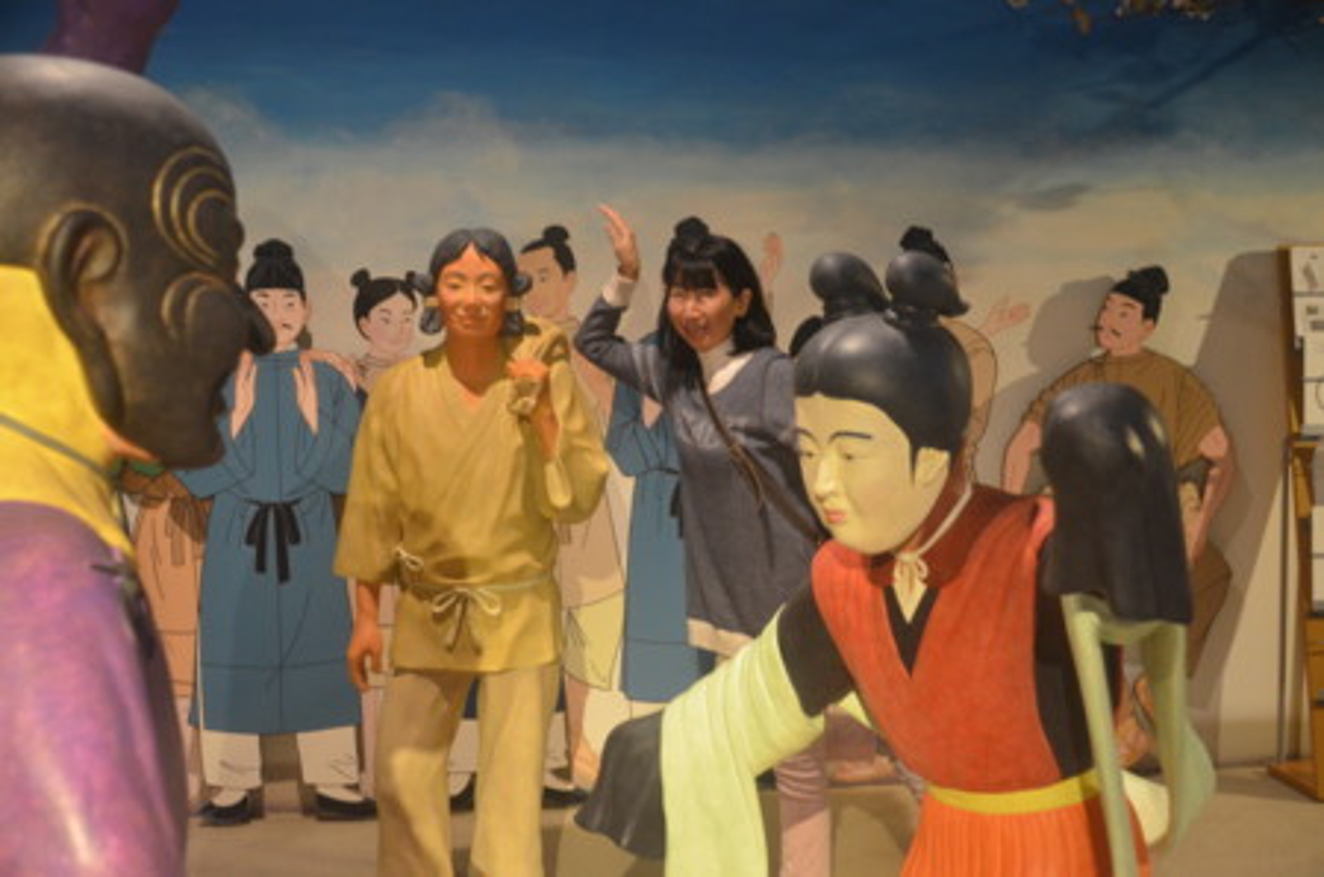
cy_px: 438
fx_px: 1541
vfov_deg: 31.8
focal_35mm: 42
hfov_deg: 46.5
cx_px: 662
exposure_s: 1/20
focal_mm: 28
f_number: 4
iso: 1600
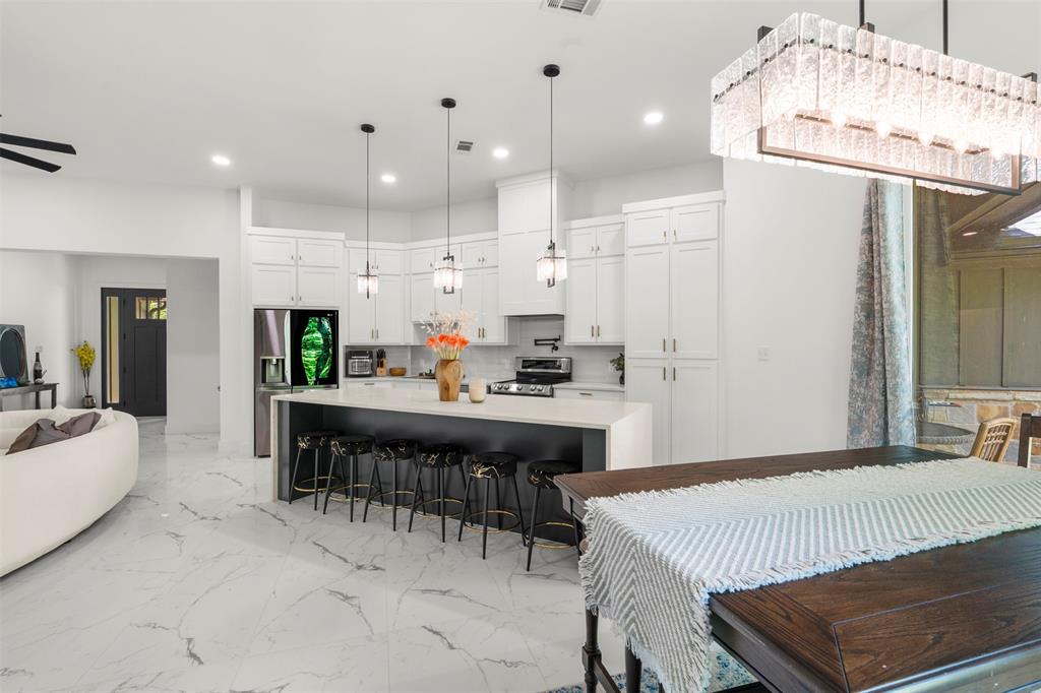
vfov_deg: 73.7
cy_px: 346
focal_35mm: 16
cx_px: 520
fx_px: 462
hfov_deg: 96.8
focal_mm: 16
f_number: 10
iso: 400
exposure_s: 1/25
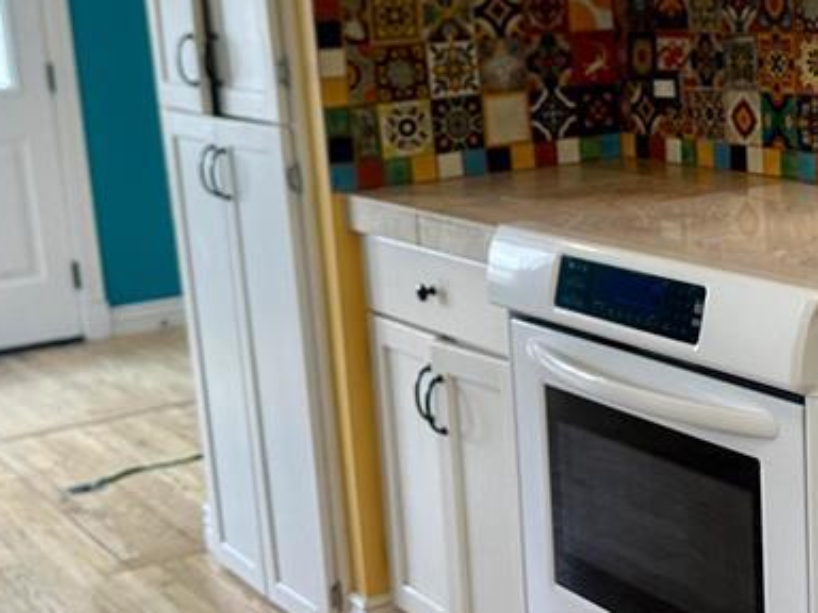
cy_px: 236
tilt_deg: -11.5
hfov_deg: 28.6
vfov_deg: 22.9
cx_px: 790
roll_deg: +1.6
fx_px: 1512
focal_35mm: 64
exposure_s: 1/120
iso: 160
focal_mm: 6.86
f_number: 1.78
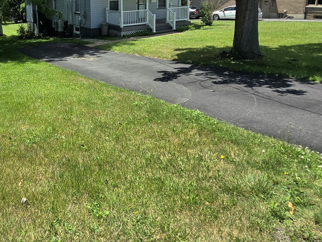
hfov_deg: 57.1
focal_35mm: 29
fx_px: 270
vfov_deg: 44.9
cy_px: 36
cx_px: 65
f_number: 2.2
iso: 50
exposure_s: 1/2000
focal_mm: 2.2
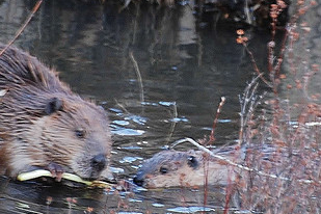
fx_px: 7534
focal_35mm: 845
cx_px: 135
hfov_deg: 2.4
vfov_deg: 1.6
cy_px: 90
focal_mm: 300
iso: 400
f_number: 5.6
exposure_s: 1/40
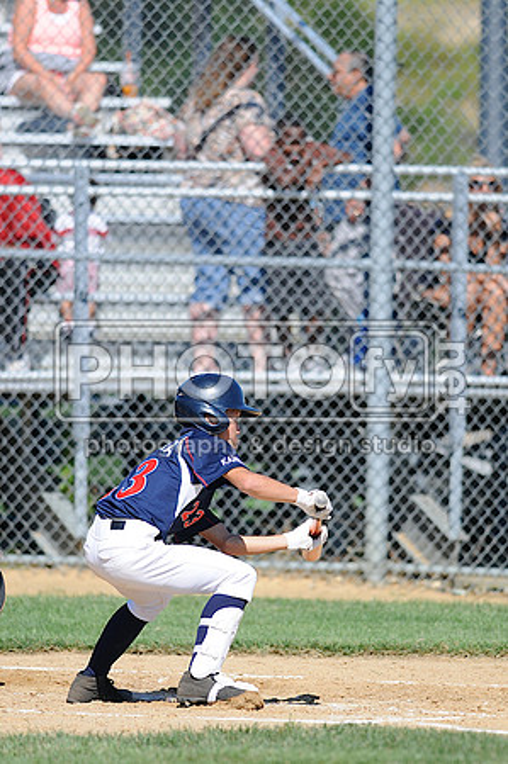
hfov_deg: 3.0
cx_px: 254
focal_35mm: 450
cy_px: 382
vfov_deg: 4.6
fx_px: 9546
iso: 200
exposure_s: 1/1600
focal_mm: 300
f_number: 4
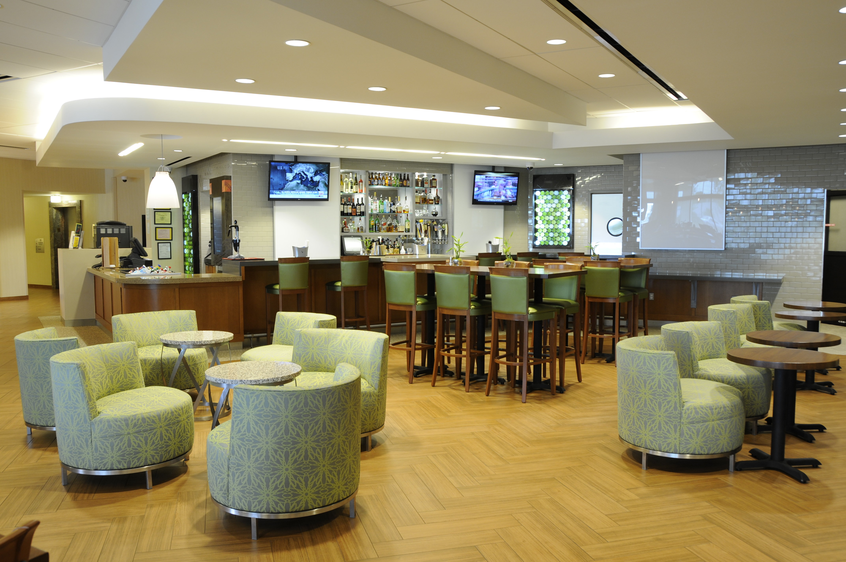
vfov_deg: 43.5
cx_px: 423
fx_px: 704
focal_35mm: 30
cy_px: 281
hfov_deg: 62.0
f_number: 9
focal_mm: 20
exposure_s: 1/3
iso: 200
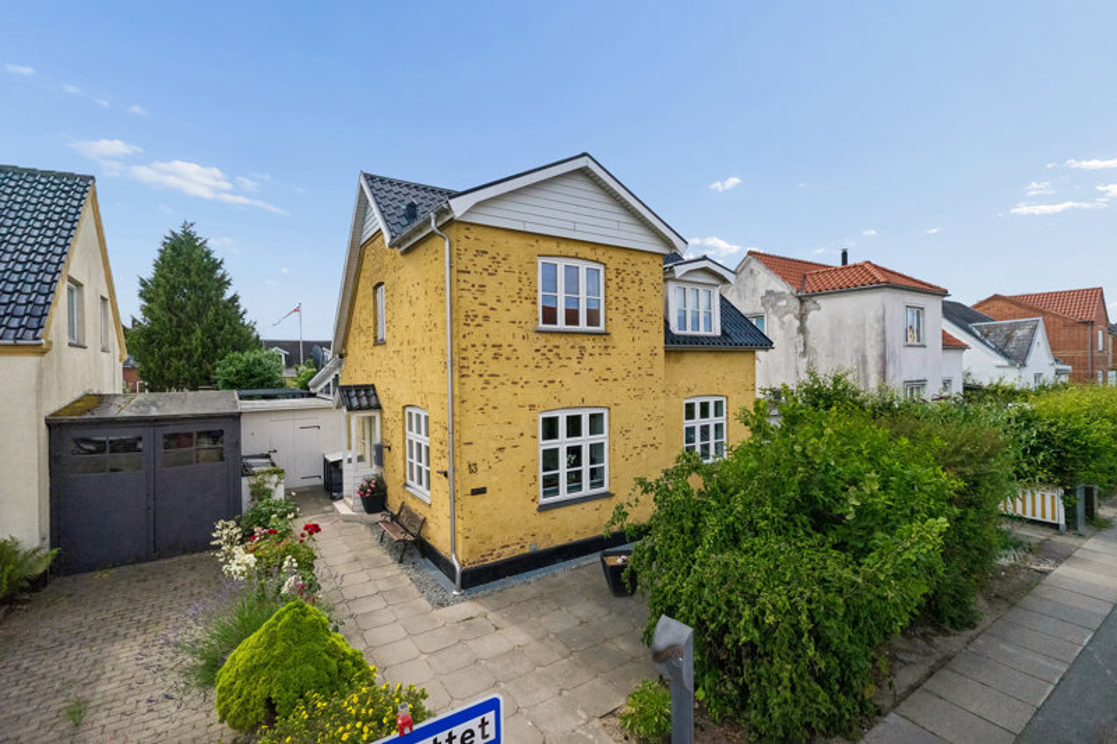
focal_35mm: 15
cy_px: 372
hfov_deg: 100.4
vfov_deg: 77.3
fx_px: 465
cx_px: 558
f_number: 5.6
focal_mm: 15
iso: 2000
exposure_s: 1/8000
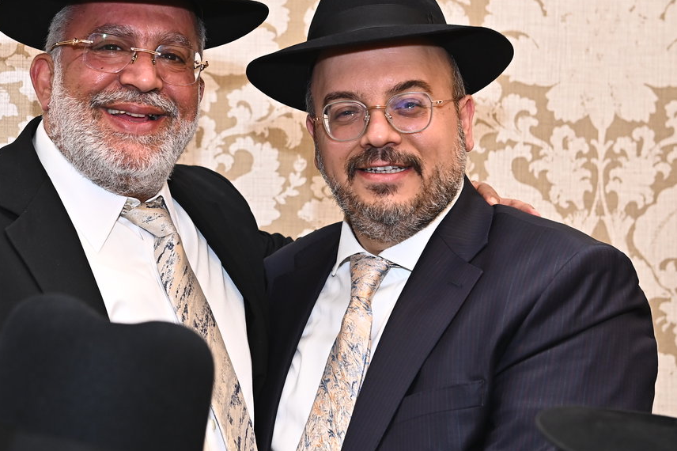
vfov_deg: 15.1
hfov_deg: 22.5
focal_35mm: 90
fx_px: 1692
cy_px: 133
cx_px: 215
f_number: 4
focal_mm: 55
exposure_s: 1/200
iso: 1250
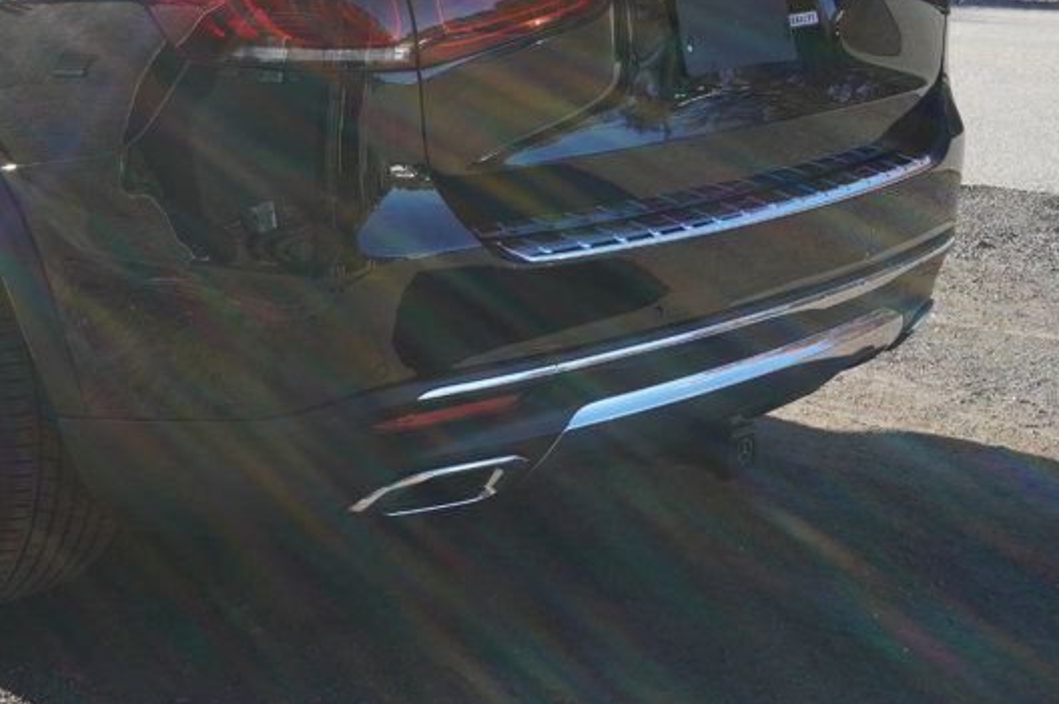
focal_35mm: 64
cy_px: 125
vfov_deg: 20.9
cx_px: 144
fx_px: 1881
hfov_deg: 30.3
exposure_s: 1/250
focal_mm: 22
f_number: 9
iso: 500
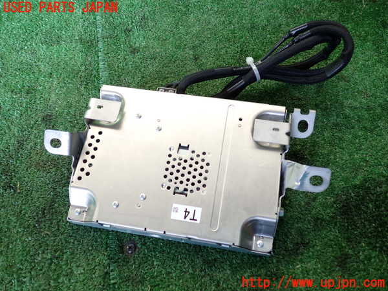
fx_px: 336
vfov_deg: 46.8
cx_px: 194
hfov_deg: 60.0
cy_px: 146
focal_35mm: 30
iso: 100
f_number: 2.3
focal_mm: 5.4
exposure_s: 1/125
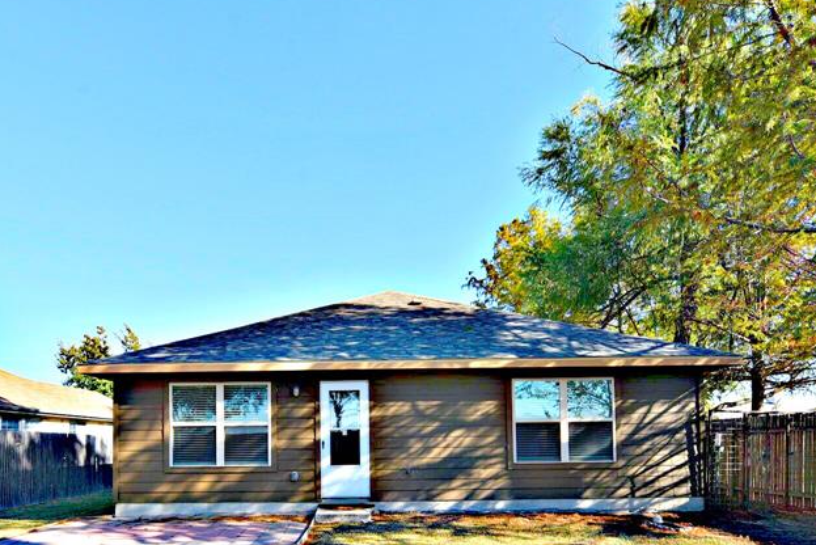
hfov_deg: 75.7
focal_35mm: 23
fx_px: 522
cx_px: 354
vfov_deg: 52.0
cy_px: 428
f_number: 9
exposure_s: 1/320
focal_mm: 14
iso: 200
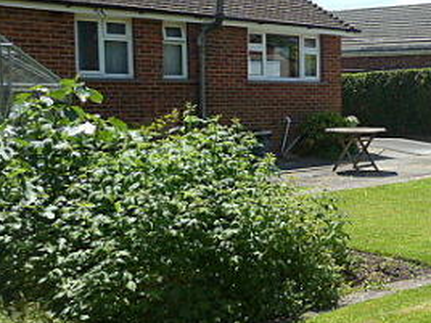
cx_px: 440
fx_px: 784
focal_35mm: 63
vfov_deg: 23.3
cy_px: 179
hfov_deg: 28.6
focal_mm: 4.7
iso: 80
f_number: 4
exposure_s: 1/500
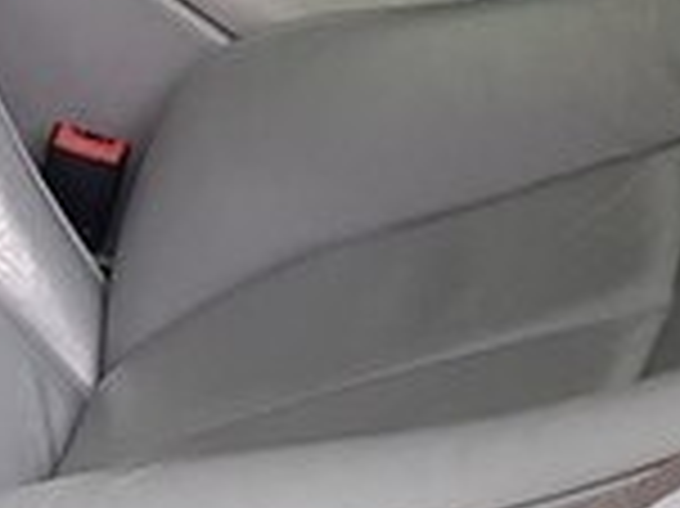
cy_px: -115
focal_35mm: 114
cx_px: -81
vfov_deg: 12.6
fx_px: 2238
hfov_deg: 16.7
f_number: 1.7
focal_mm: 4.2
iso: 200
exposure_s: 1/50
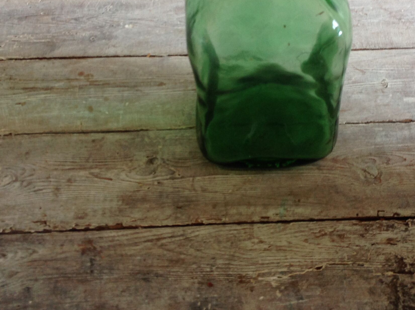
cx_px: 249
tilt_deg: -45.2
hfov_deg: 34.9
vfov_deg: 26.3
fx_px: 658
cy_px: 97
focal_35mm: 55
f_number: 2.4
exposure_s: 1/15
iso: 64
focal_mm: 4.28
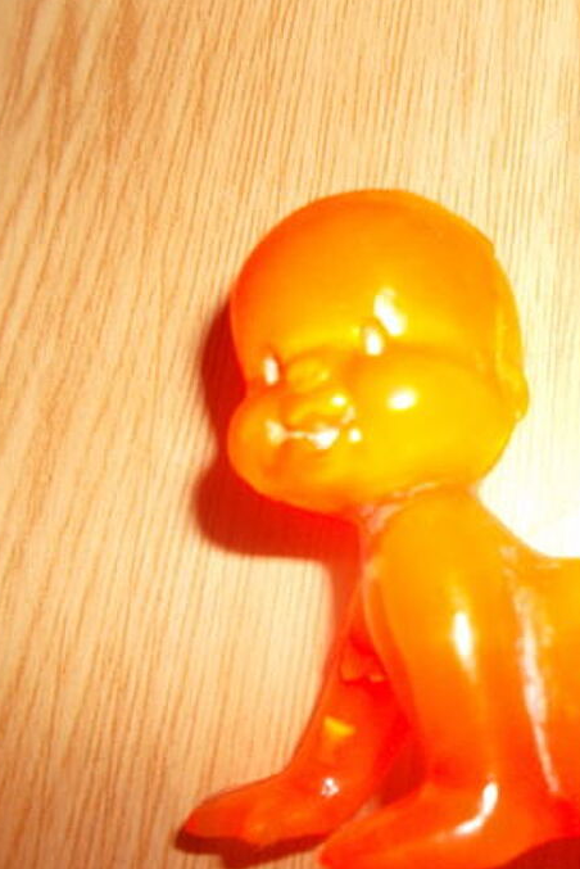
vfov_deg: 45.4
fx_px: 1038
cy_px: 469
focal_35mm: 43
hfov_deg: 28.9
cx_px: 604
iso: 100
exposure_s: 1/15
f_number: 3.3
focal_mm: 4.1
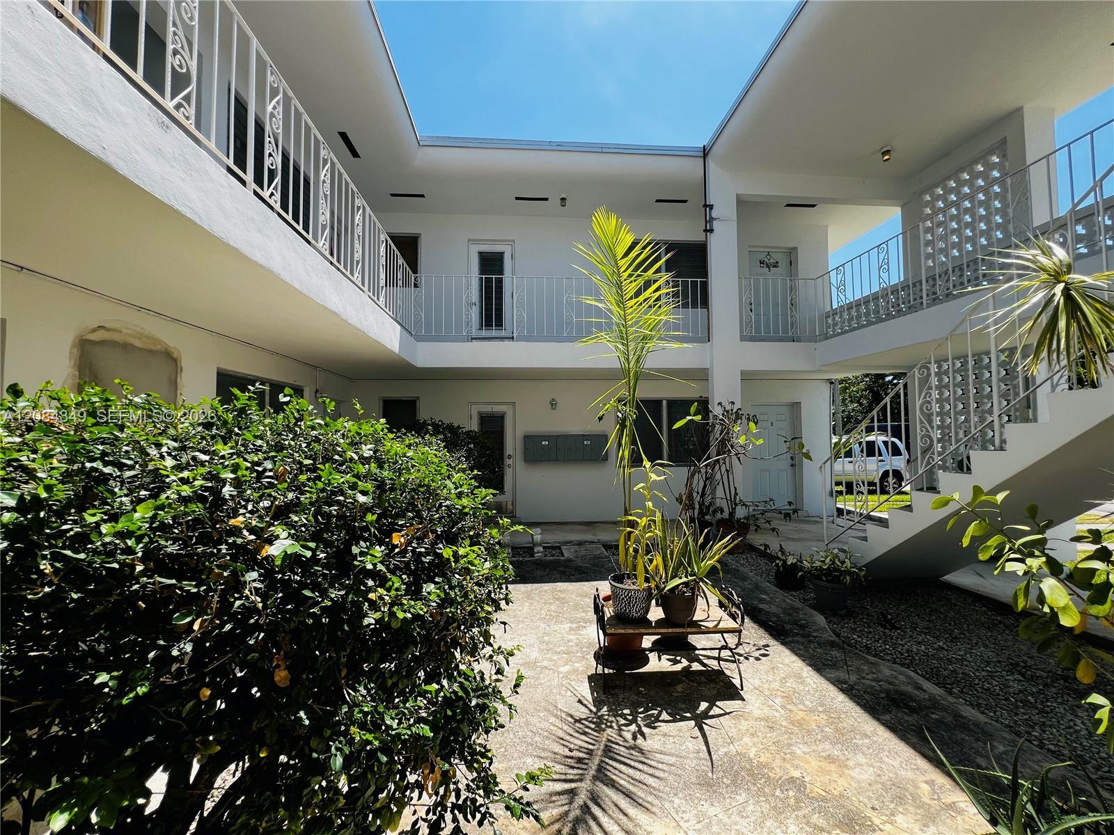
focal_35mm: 13
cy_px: 418
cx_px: 557
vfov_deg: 89.9
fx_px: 418
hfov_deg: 106.2
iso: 32
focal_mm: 1.57
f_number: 1.8
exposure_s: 1/681
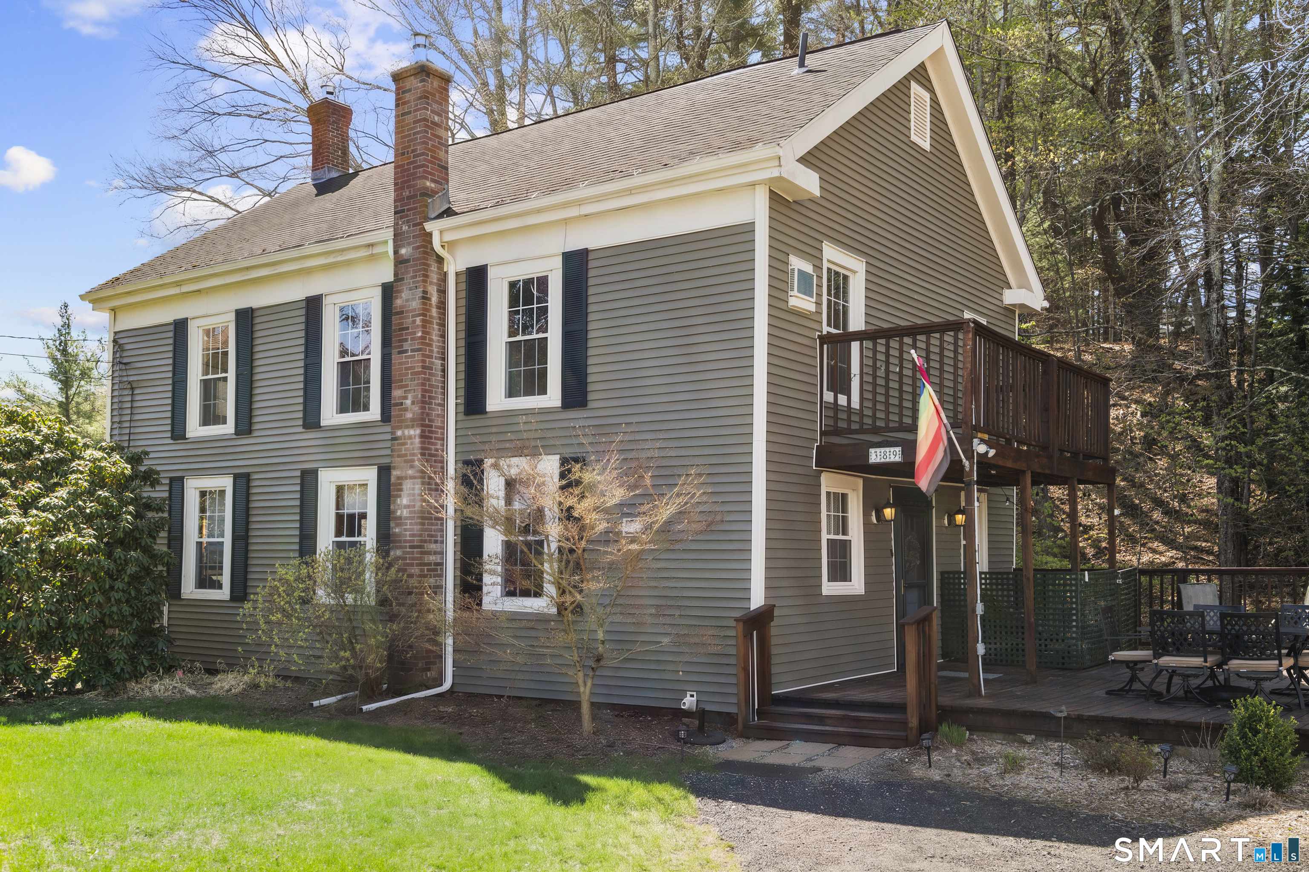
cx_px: 654
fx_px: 1200
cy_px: 436
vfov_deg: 40.0
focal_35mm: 33
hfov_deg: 57.2
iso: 250
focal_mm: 33
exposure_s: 1/15
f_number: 9
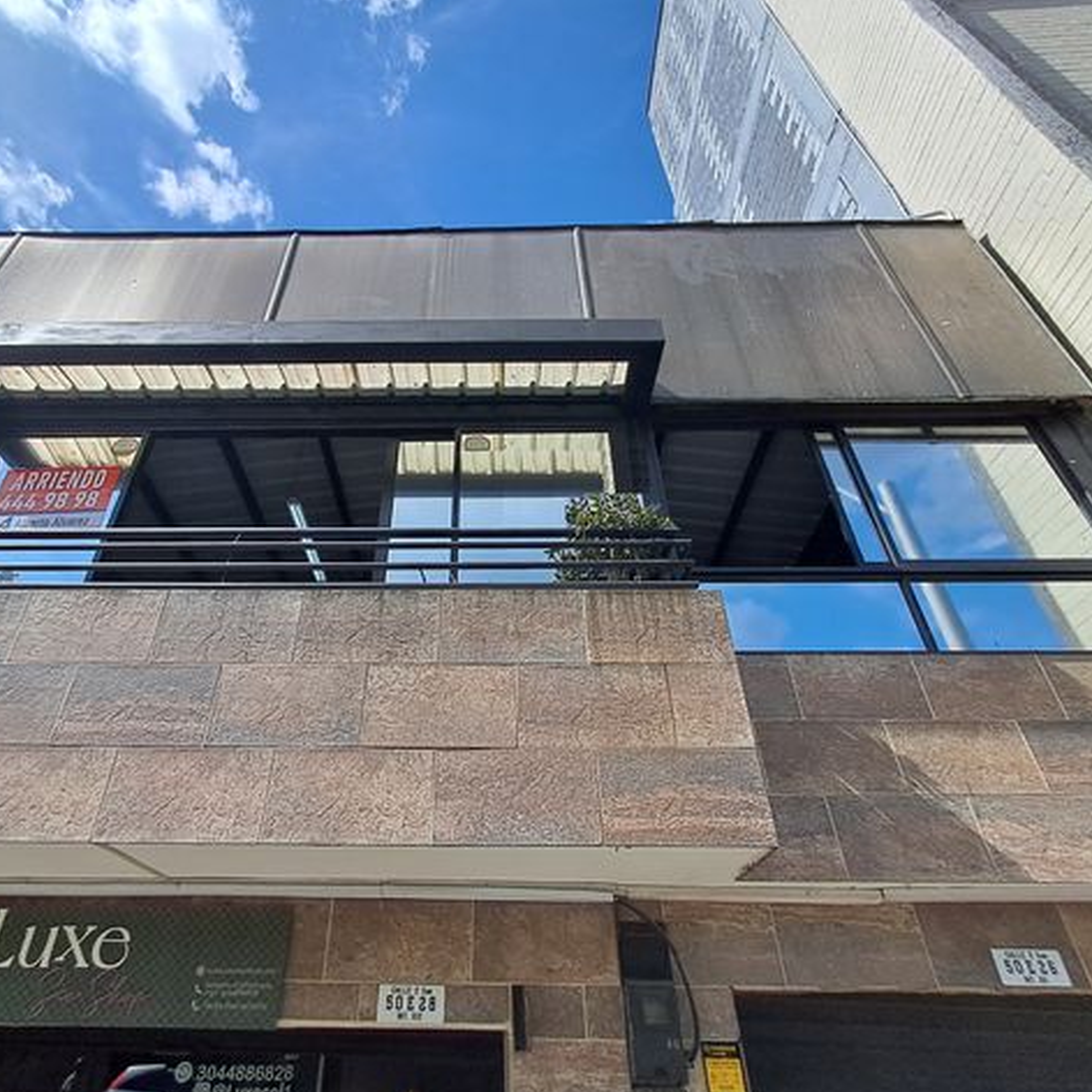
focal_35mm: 20
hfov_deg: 74.5
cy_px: 539
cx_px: 482
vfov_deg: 74.8
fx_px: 714
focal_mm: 1.64
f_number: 2.2
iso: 40
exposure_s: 1/2037
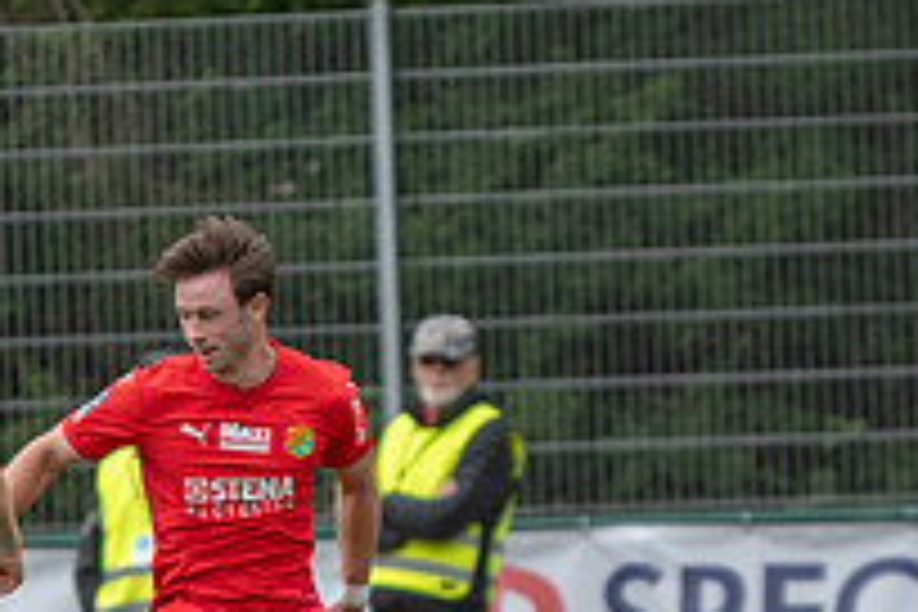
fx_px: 23076
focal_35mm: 905
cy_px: 632
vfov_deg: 1.5
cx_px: 252
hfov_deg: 2.3
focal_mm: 200
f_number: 3.2
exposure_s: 1/2000
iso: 360
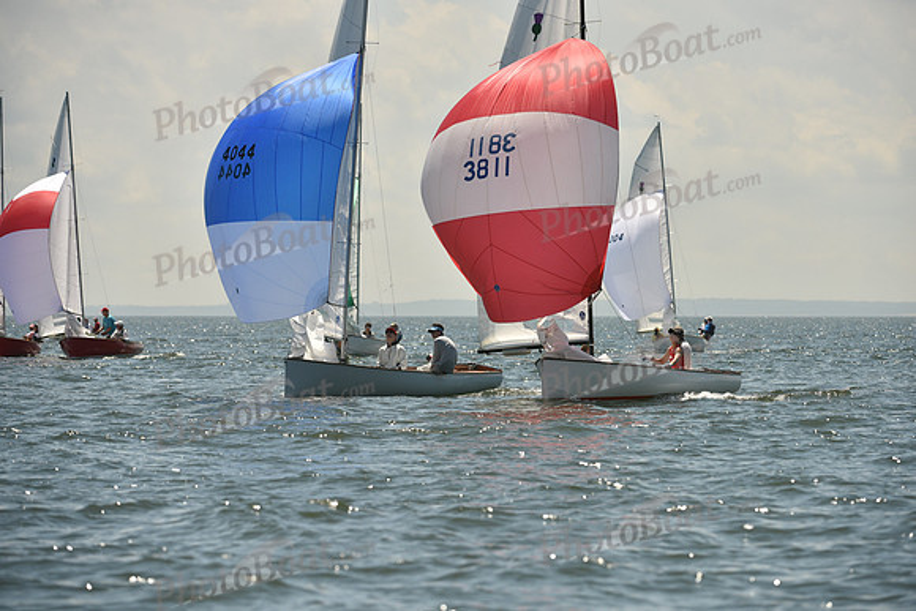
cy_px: 306
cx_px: 458
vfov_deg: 5.7
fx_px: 6108
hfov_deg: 8.6
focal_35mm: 240
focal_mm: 240
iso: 250
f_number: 5.6
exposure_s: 1/2000
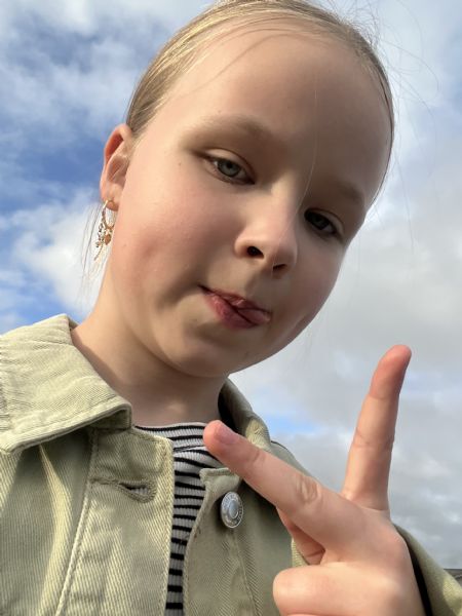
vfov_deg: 60.0
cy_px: 308
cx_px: 231
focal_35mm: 30
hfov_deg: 46.8
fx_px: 534
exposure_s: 1/525
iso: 32
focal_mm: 2.71
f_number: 2.2
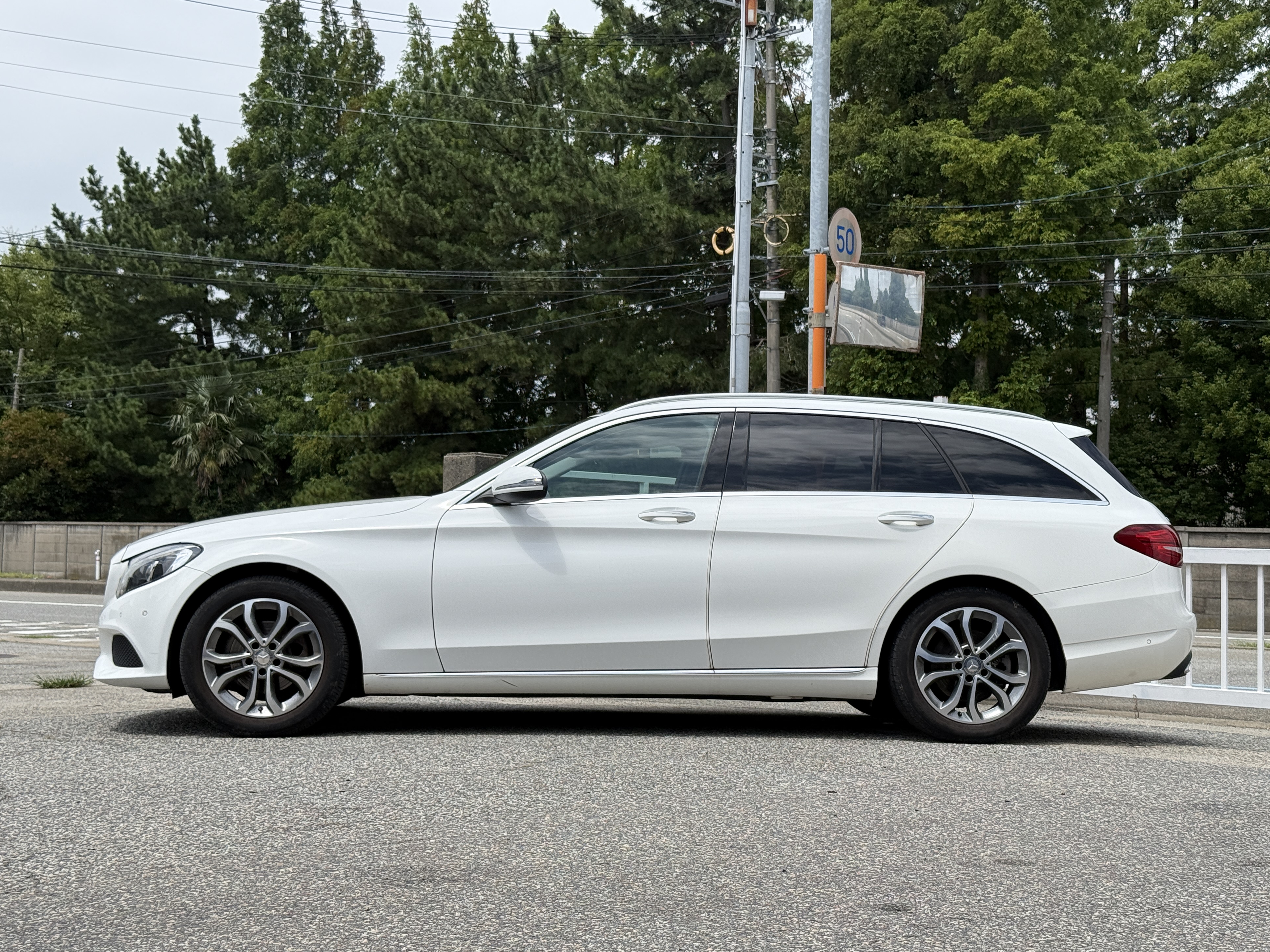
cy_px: 490
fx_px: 1834
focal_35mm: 50
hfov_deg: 38.2
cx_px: 633
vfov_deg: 29.1
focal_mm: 6.76
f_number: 1.78
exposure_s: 1/6024
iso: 64
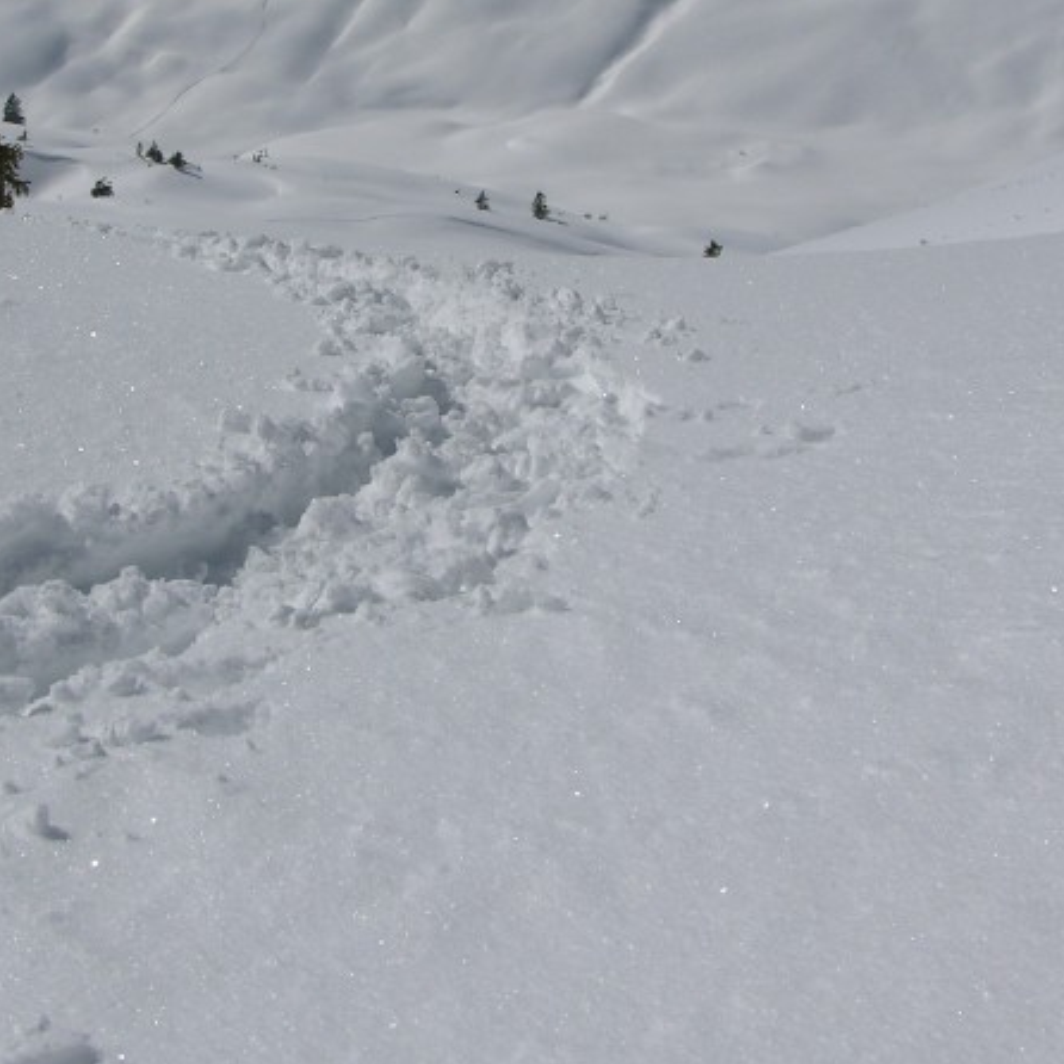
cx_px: 396
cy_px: 303
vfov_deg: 24.1
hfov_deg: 24.3
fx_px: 2469
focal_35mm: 71
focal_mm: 8.9
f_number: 8
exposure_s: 1/822
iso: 50
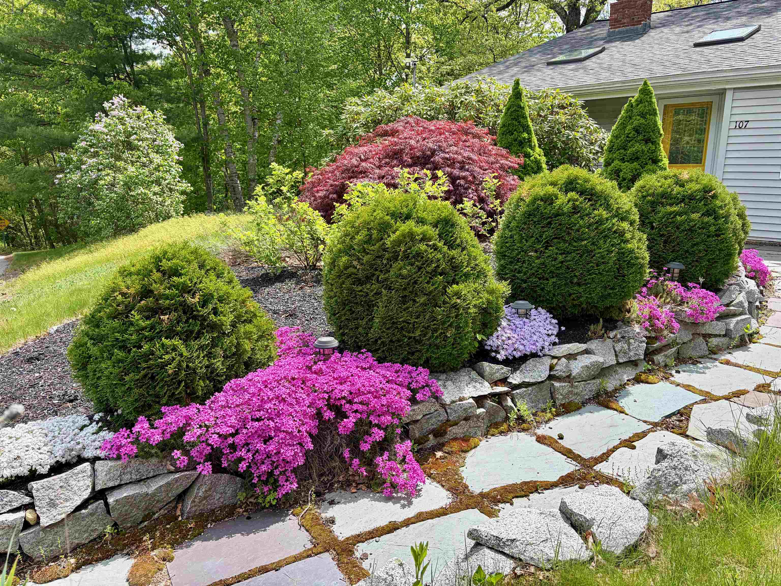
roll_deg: -0.8
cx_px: 390
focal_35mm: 26
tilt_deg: -12.4
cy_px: 293
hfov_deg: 67.3
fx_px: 587
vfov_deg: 53.1
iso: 50
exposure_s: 1/2075
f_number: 1.6
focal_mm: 5.96
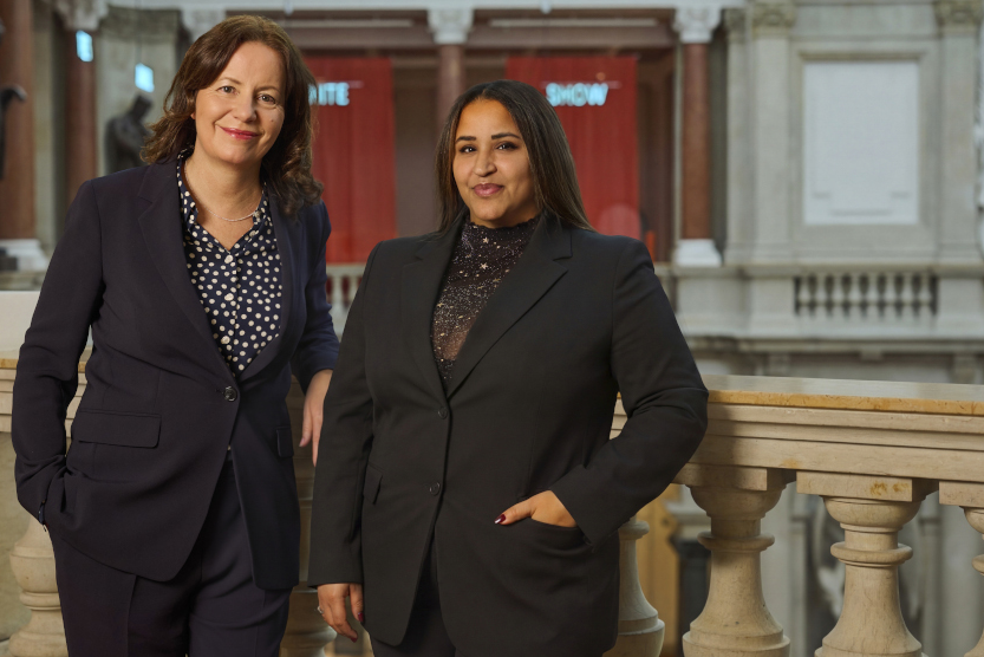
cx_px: 426
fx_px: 1640
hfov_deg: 33.3
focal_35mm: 60
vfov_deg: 22.6
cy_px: 283
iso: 640
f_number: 3.2
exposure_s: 1/100
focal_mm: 50
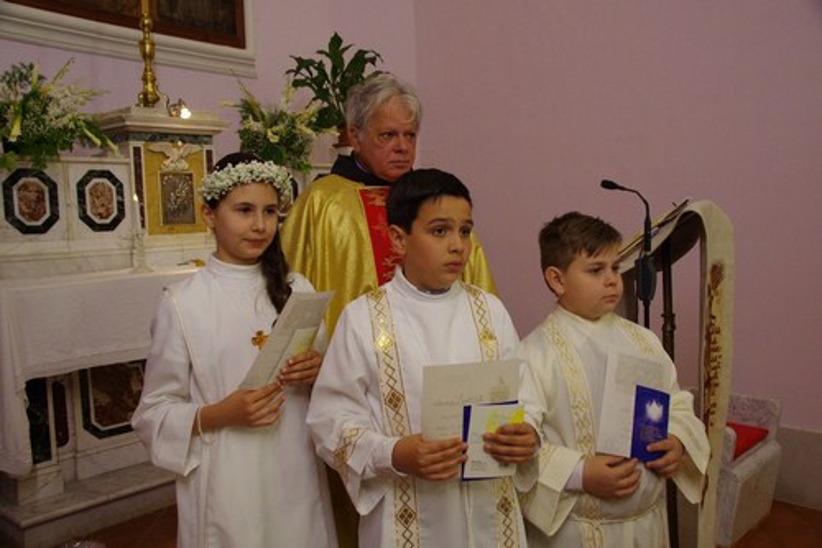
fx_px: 753
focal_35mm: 33
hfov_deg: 57.2
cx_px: 411
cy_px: 274
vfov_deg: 39.9
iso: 1600
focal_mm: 22
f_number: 6.3
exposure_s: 1/60
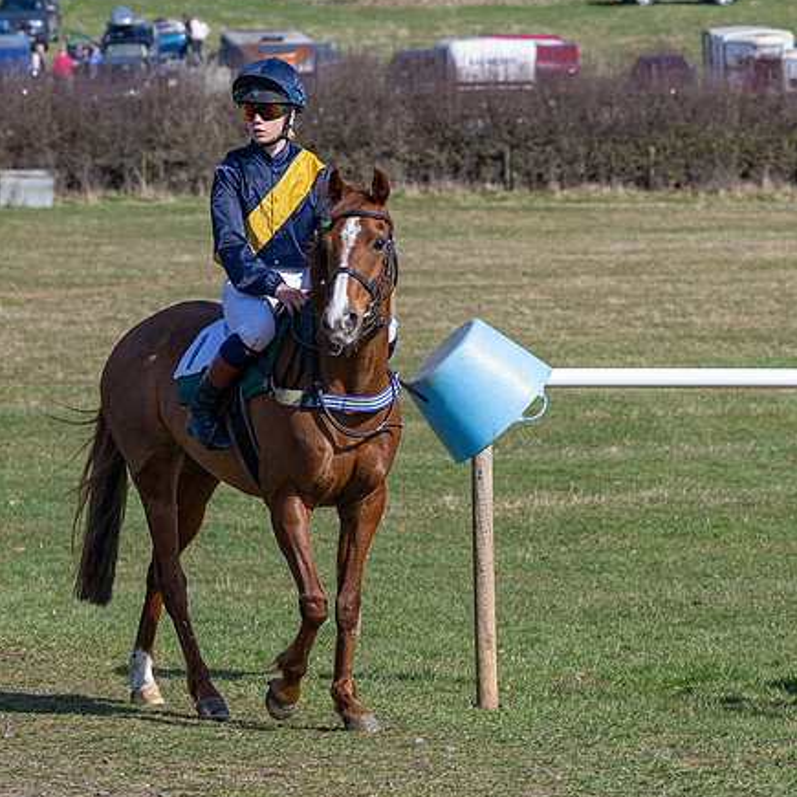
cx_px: 385
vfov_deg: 7.5
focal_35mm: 234
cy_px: 332
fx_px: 6095
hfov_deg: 7.5
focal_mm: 97
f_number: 5
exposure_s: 1/1600
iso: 200
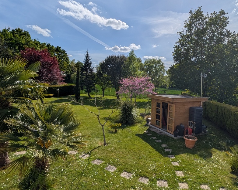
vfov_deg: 65.5
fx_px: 148
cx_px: 143
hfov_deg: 76.7
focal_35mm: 21
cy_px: 88
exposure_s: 1/11765
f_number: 1.7
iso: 55
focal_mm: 2.02
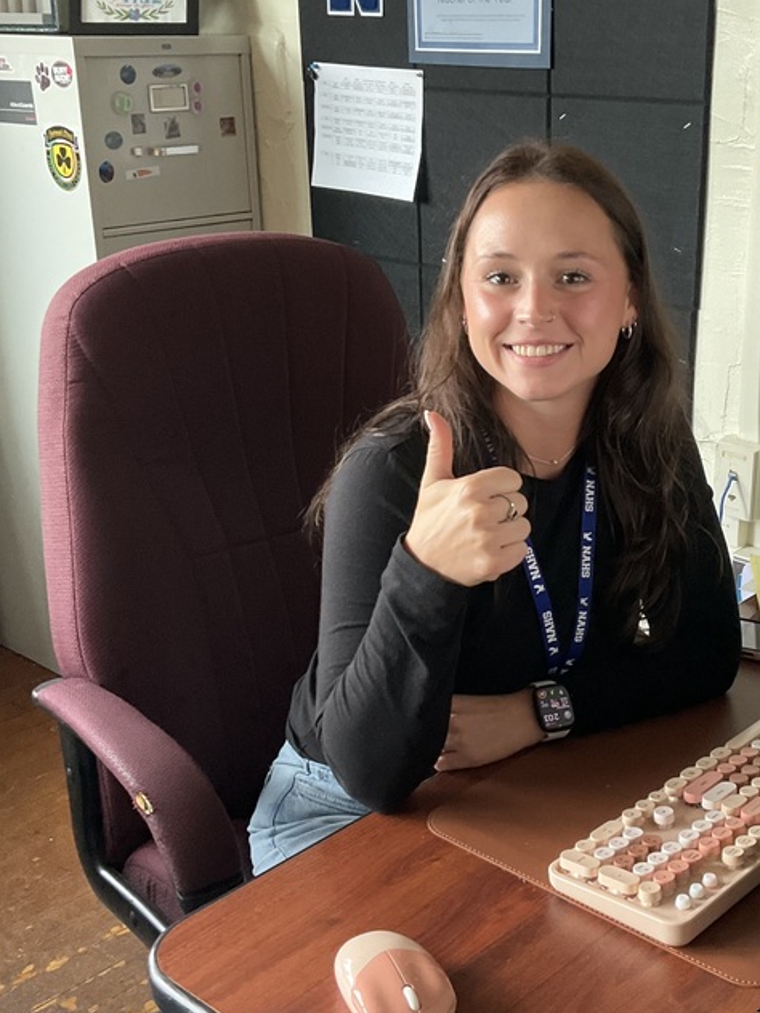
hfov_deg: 30.6
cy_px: 556
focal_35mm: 47
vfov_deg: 40.4
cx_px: 524
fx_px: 1376
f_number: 1.8
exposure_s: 1/60
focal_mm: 3
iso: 125
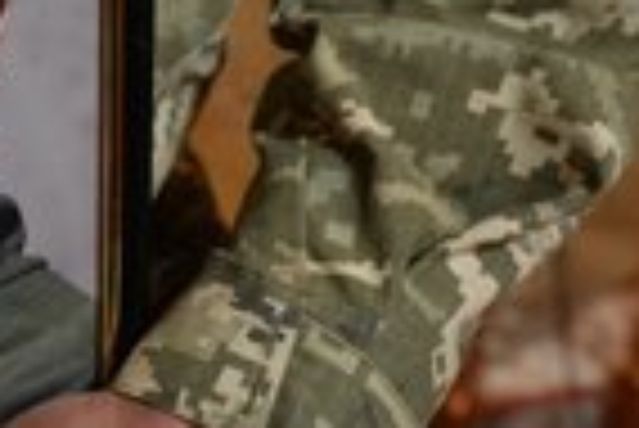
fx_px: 1404
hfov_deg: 23.8
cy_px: 43
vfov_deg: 17.1
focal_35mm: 79
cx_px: -90
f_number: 4
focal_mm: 28
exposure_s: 1/160
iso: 8000
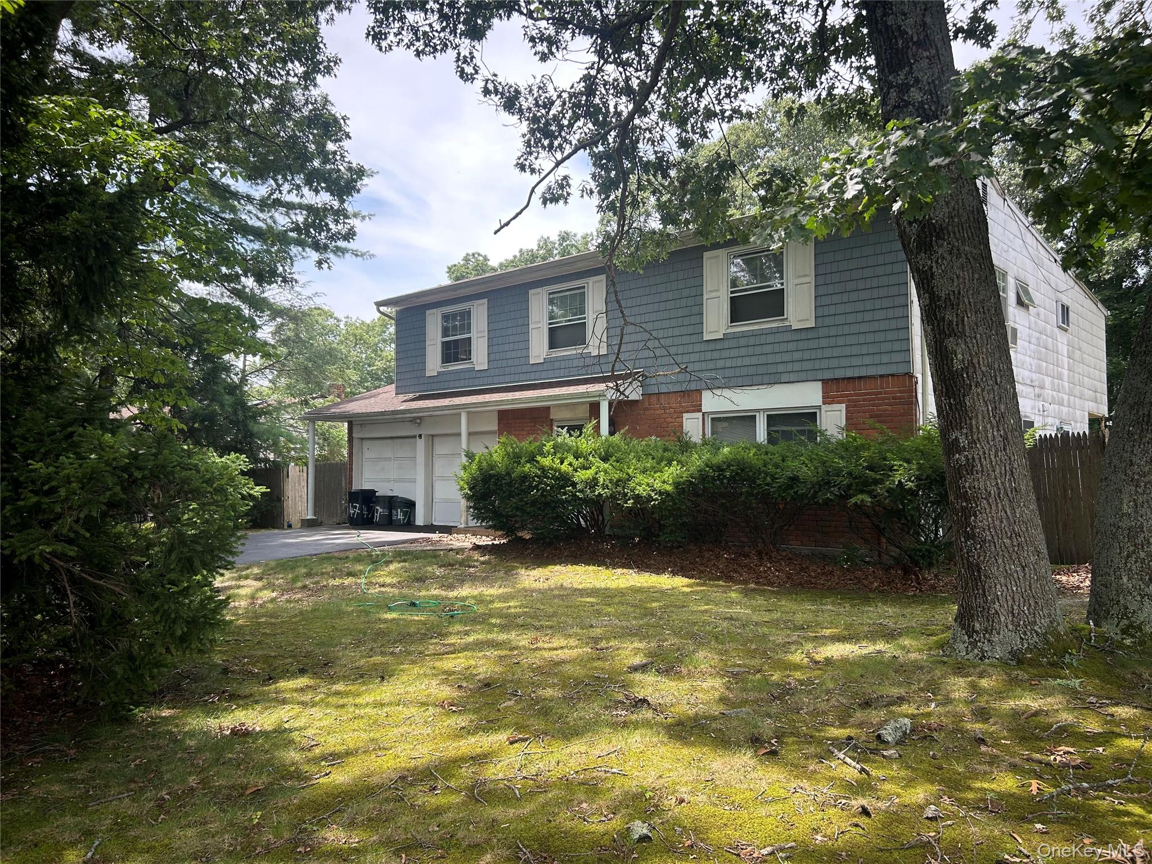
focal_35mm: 26
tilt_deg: +1.5
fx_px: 865
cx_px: 576
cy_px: 432
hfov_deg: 67.3
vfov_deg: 53.1
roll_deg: +0.4
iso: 50
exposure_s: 1/743
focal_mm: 5.7
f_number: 1.5
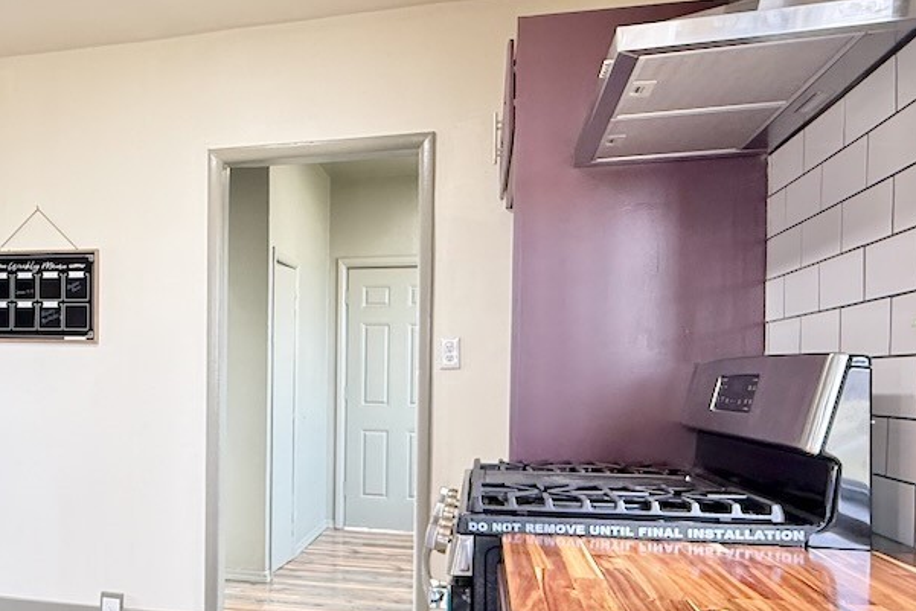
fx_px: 789
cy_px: 384
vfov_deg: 42.0
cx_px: 290
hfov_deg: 58.6
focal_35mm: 31
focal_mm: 2.22
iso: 400
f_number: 2.2
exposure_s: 1/60
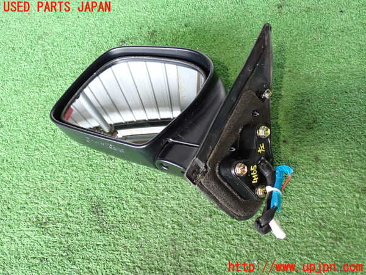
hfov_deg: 49.0
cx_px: 183
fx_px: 402
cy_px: 138
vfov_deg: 37.7
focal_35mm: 38
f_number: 2.7
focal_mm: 6.83
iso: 500
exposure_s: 1/40
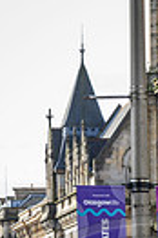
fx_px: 1591
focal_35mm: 241
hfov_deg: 5.7
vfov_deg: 8.3
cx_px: 151
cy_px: 398
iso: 64
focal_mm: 70
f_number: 16
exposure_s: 1/10
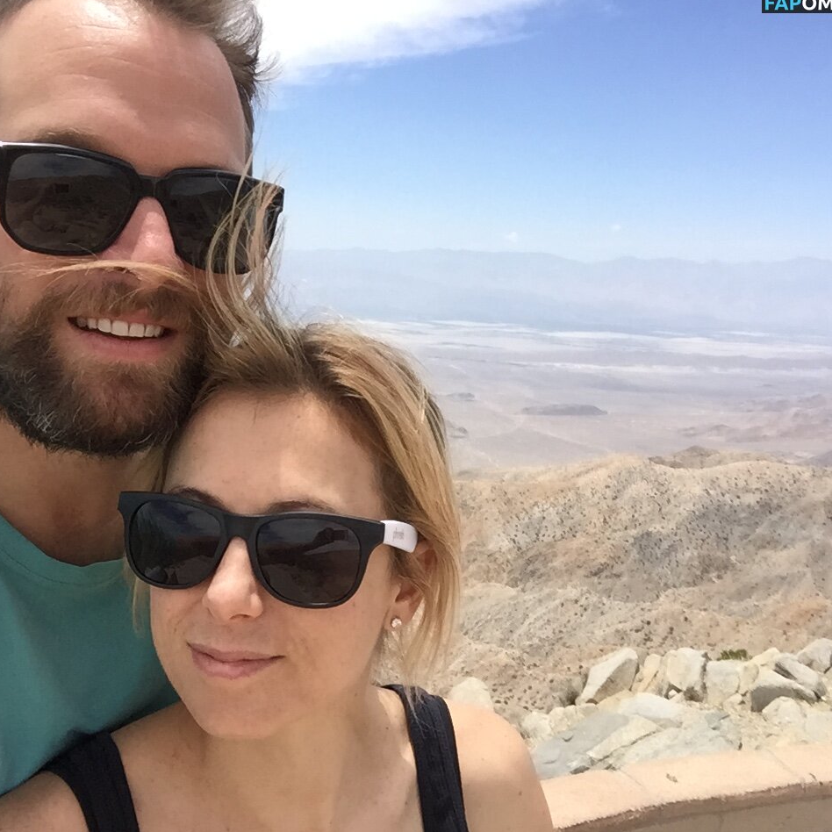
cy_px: 414
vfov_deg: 44.9
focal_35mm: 37
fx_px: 1006
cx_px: 369
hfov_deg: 44.9
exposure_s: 1/1404
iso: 32
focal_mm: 2.65
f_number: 2.2
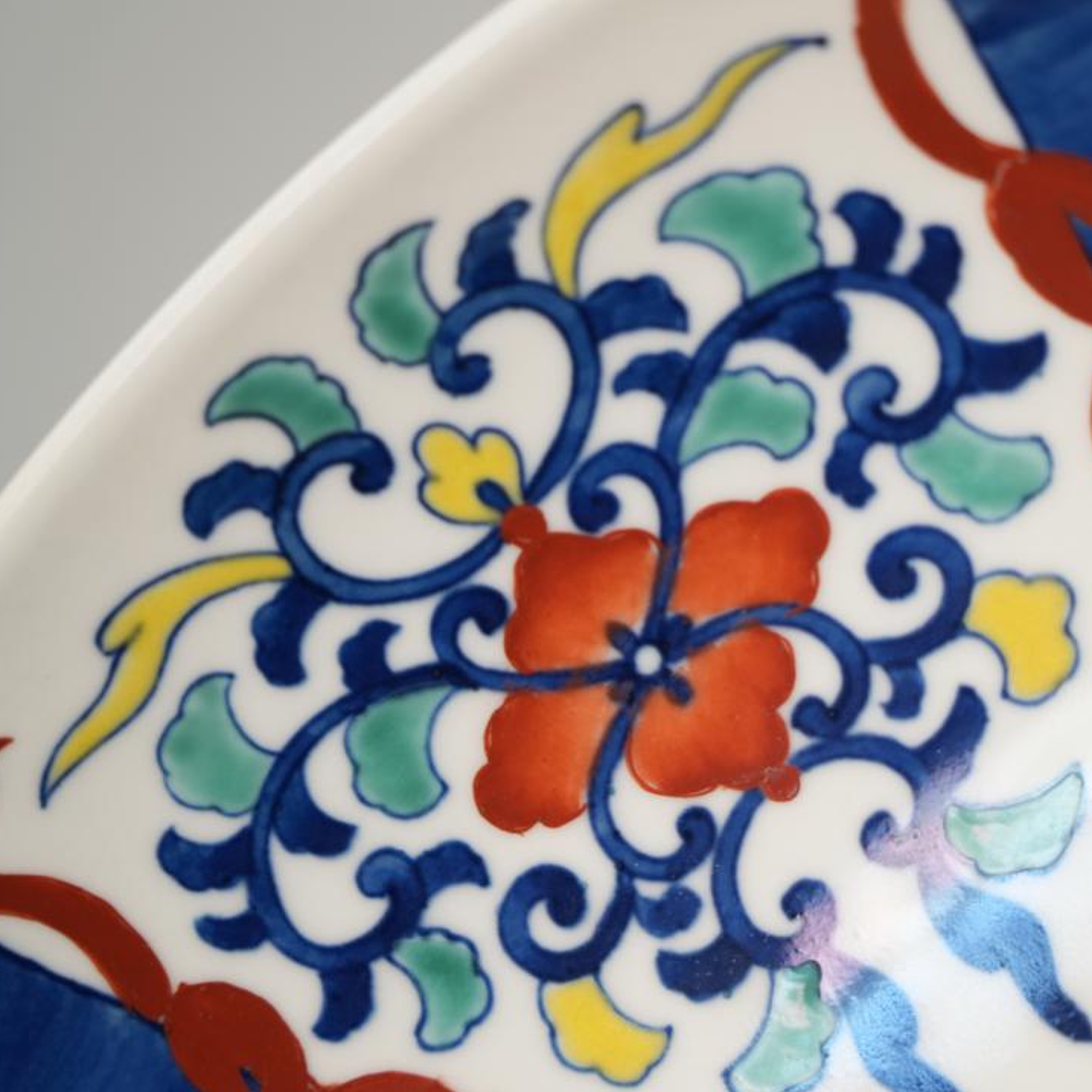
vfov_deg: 12.9
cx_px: 781
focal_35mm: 135
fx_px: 4818
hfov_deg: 12.9
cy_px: 549
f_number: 4
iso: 1000
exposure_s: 1/125
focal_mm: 105
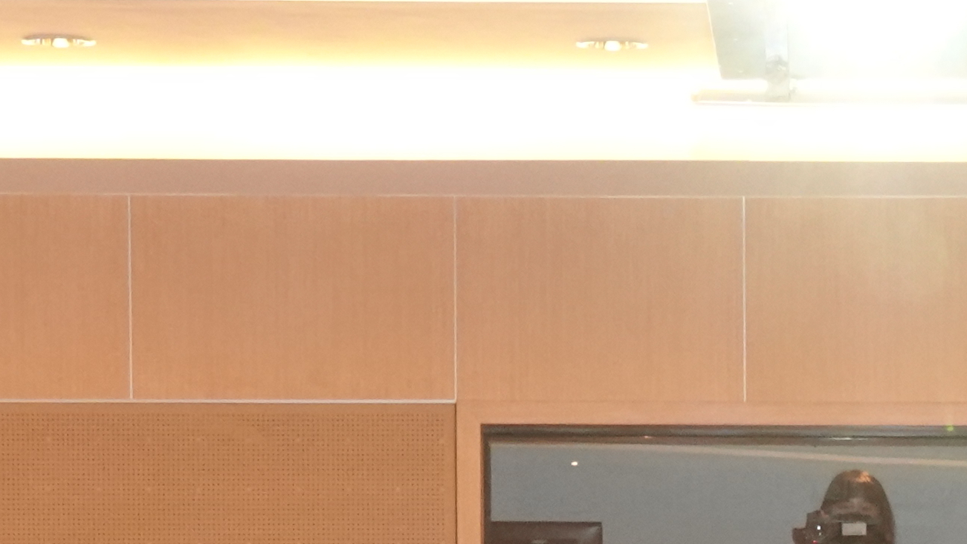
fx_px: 4180
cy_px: 1098
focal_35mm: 163
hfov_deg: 13.0
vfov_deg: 7.2
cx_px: 1003
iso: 1600
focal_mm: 13.7
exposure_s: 1/40
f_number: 3.2
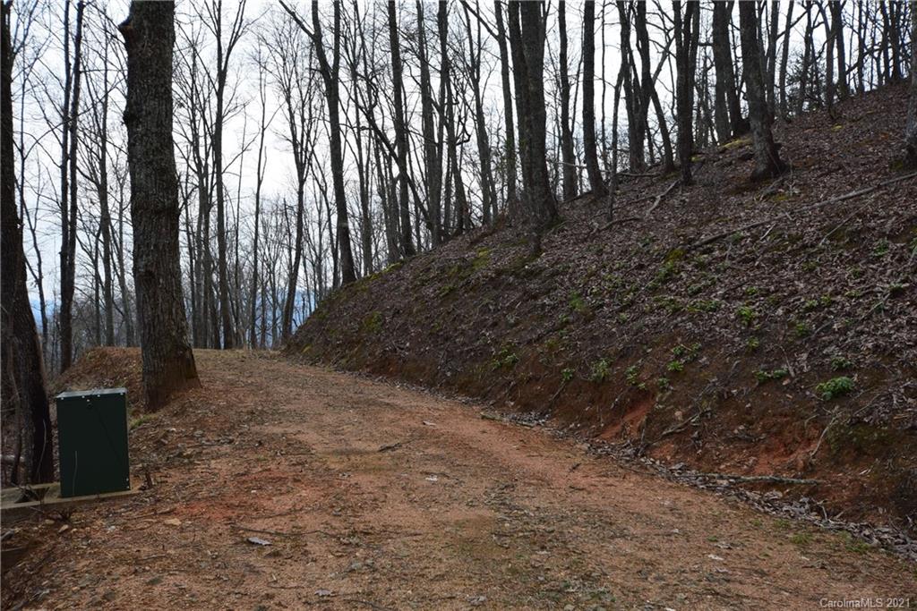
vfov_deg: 36.9
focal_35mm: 36
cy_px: 306
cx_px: 458
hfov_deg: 53.1
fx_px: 917
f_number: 10
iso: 400
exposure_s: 1/200
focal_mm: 24
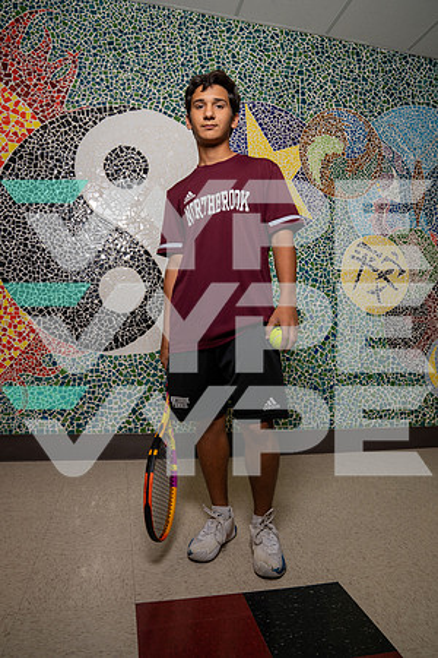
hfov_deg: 53.1
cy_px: 329
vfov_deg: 73.7
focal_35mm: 24
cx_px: 219
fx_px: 438
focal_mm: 24
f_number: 8
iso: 400
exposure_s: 1/250
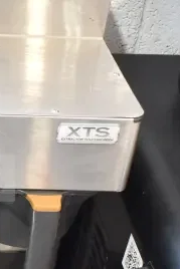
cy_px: 121
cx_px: -99
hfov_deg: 13.9
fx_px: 689
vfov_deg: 22.1
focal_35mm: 92
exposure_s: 1/30
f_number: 3.5
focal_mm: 18
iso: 400
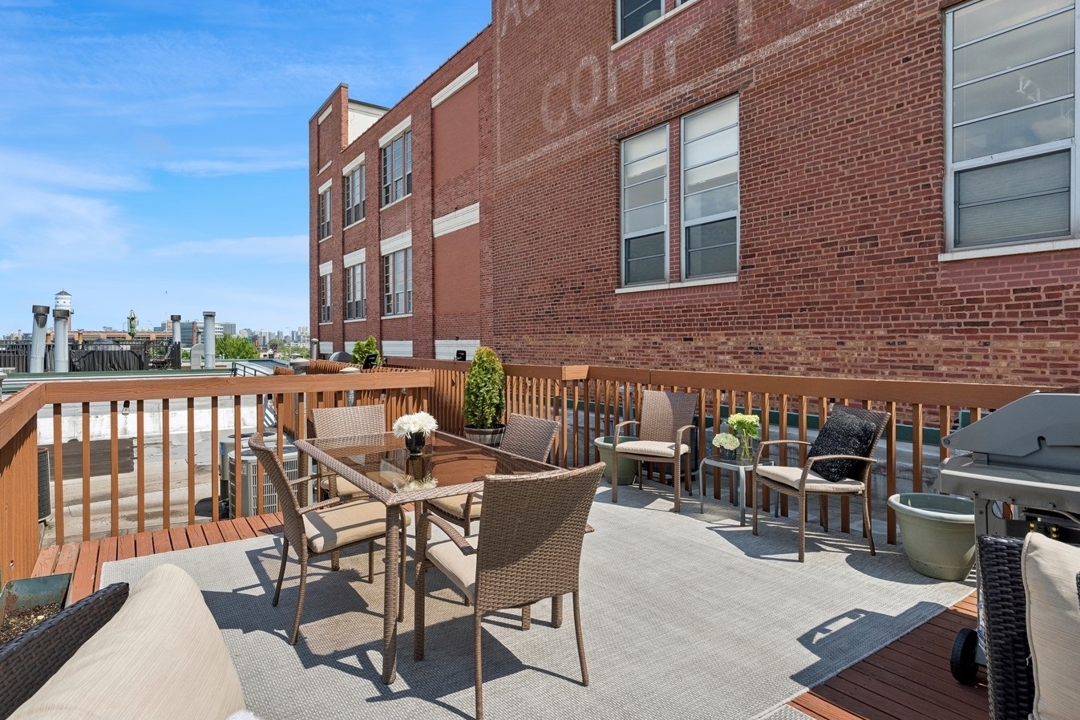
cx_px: 526
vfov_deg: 64.5
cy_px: 352
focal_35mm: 19
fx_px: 570
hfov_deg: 86.9
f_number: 8
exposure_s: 1/800
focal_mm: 16
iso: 320
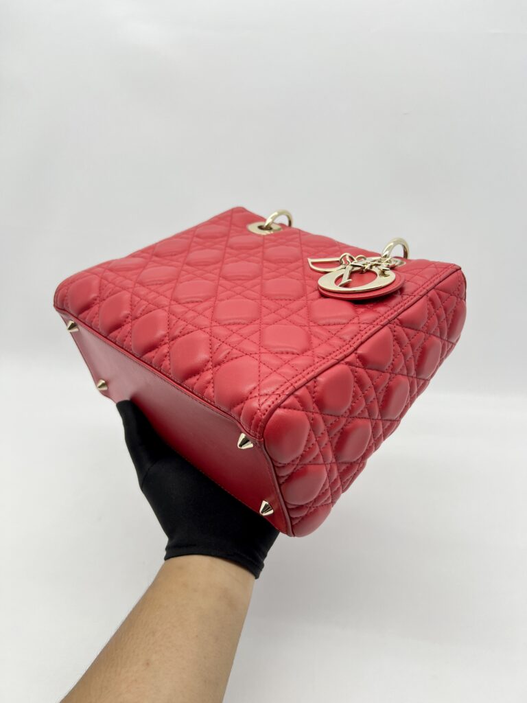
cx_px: 264
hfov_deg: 53.1
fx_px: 528
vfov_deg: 67.3
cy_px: 352
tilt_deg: -26.9
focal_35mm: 26
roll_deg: +0.1
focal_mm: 5.7
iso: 40
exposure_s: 1/100
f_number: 1.5
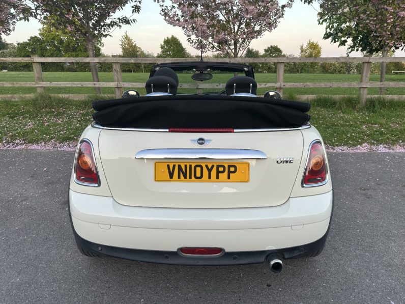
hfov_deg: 71.6
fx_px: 281
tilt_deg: -16.3
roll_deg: +1.6
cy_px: 152
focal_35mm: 24
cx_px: 202
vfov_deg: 56.8
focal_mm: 6.86
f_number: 1.78
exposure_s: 1/186
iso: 64
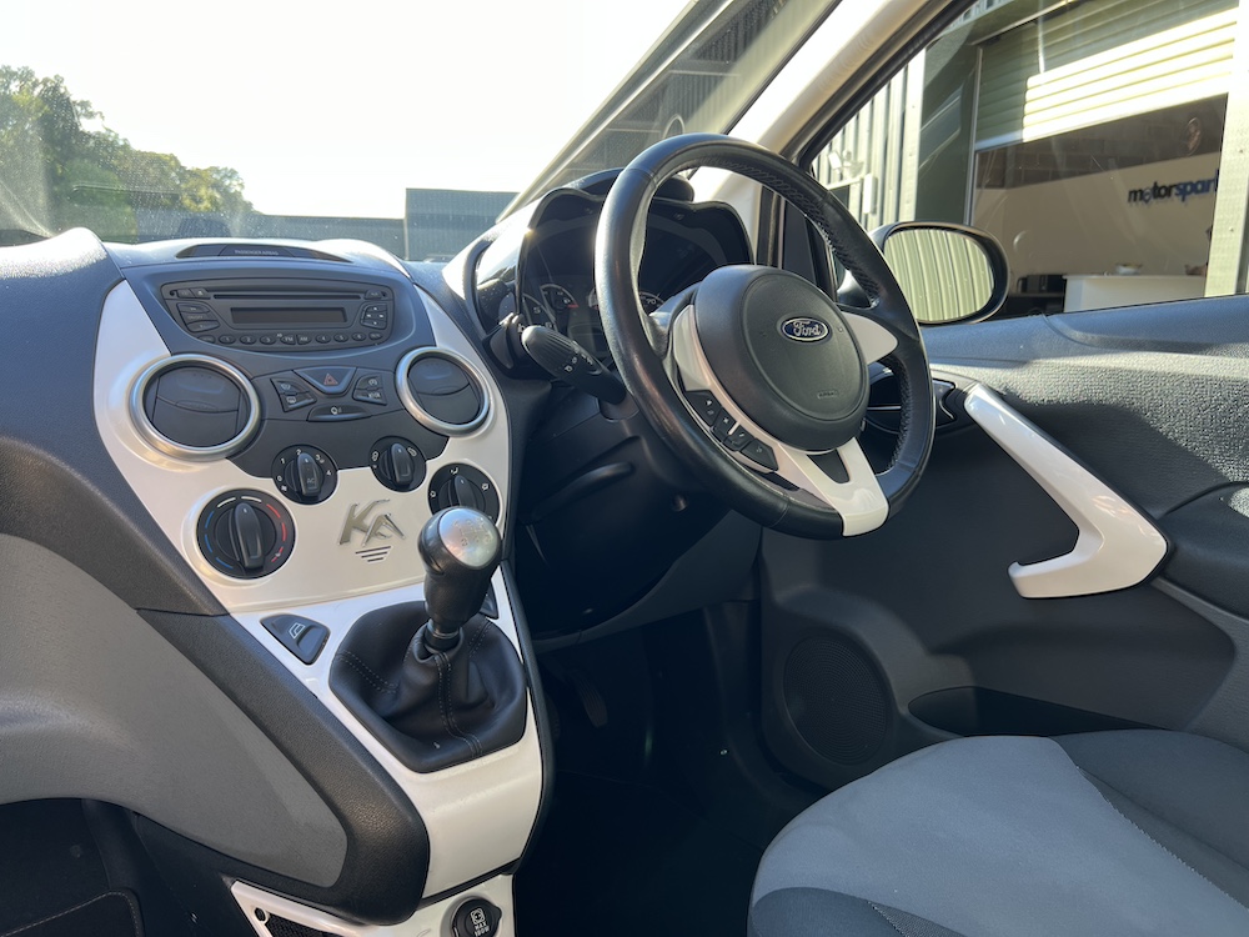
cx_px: 624
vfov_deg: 53.1
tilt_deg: -11.8
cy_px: 468
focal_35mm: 26
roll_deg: +0.0
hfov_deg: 67.3
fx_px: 938
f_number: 1.5
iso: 40
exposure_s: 1/176
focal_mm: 5.7
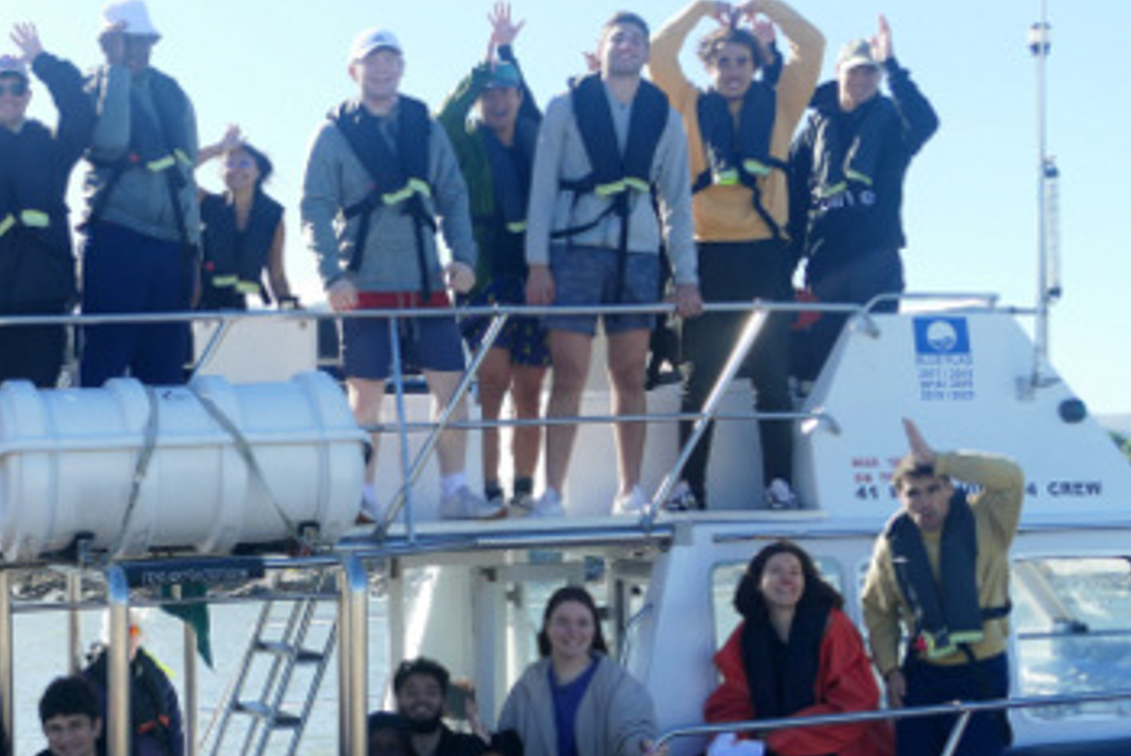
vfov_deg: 18.9
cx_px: 191
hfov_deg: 27.4
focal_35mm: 72
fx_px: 2264
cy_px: 506
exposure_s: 1/800
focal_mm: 15.26
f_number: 3.2
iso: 125
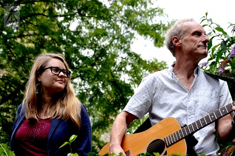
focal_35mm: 87
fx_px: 567
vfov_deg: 15.7
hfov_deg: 23.4
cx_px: 118
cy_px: 78
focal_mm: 58
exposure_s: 1/125
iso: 140
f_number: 5.6
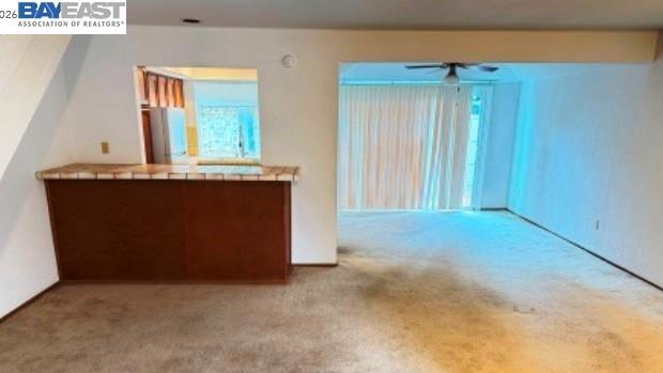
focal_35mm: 27
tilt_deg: -15.6
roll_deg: +0.0
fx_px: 475
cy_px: 248
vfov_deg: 42.4
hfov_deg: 69.8
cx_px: 325
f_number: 1.78
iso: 400
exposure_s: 1/60
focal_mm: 6.76
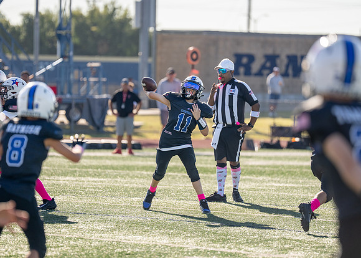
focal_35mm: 263
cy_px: 113
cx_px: 179
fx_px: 2699
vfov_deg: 5.5
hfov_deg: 7.7
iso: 160
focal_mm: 200
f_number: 2.8
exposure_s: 1/2500
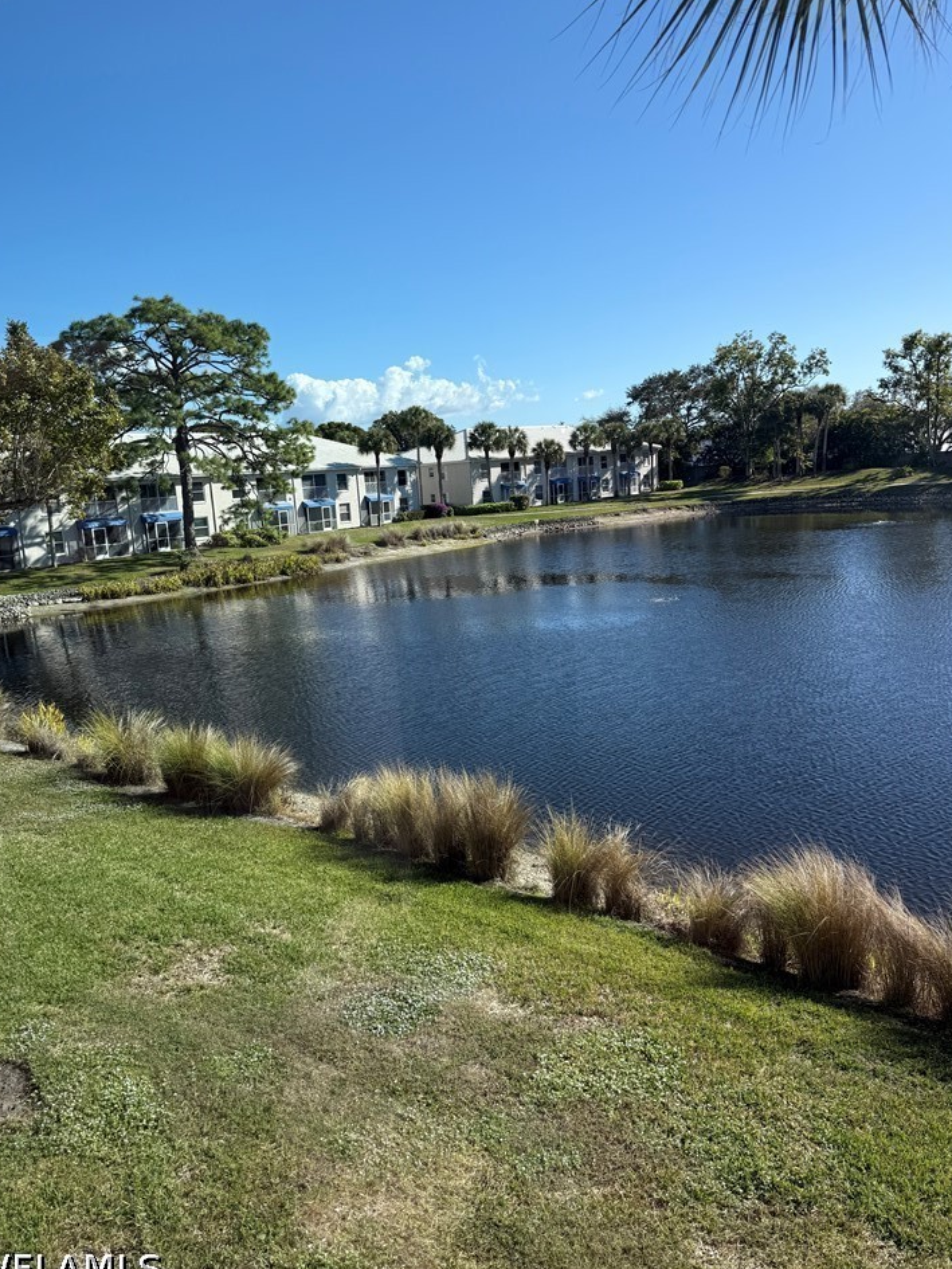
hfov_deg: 53.1
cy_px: 612
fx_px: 953
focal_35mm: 26
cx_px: 454
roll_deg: +2.8
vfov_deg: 67.3
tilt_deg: -7.7
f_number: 1.78
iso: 80
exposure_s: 1/2445
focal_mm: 6.76
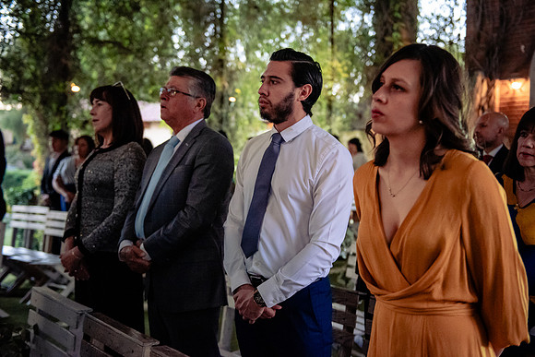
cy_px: 178
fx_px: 637
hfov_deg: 45.6
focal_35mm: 43
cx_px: 268
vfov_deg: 31.3
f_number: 2.8
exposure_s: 1/125
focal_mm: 42
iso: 6400
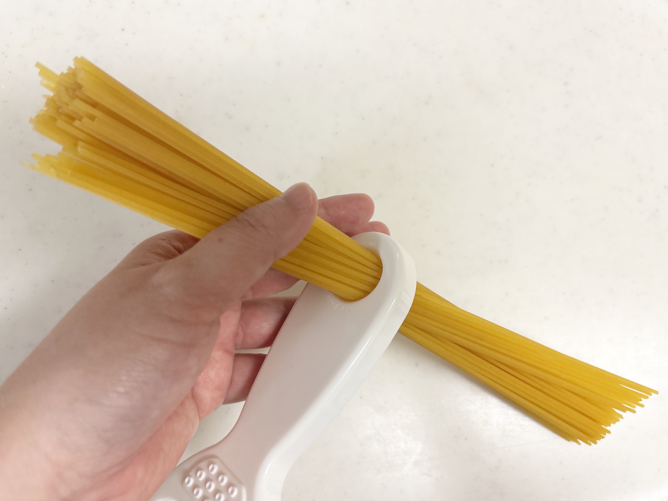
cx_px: 334
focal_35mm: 26
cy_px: 250
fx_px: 502
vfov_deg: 53.1
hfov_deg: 67.3
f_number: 1.6
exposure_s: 1/60
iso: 125
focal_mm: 5.96
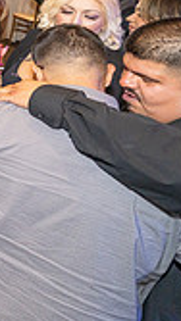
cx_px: -314
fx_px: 435
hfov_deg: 12.9
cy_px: -16
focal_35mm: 51
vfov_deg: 35.7
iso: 1250
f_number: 2.8
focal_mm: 14
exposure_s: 1/200
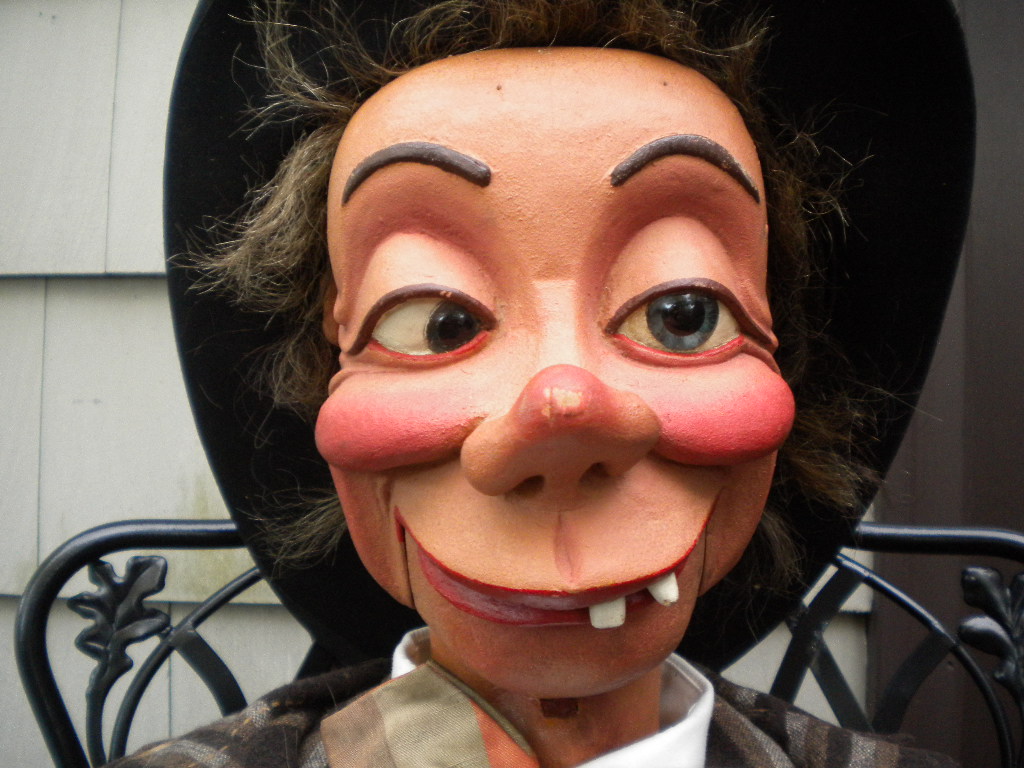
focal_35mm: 35
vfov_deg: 40.7
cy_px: 384
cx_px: 512
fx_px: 1035
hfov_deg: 52.6
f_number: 3.1
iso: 295
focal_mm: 6.3
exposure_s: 1/55.2
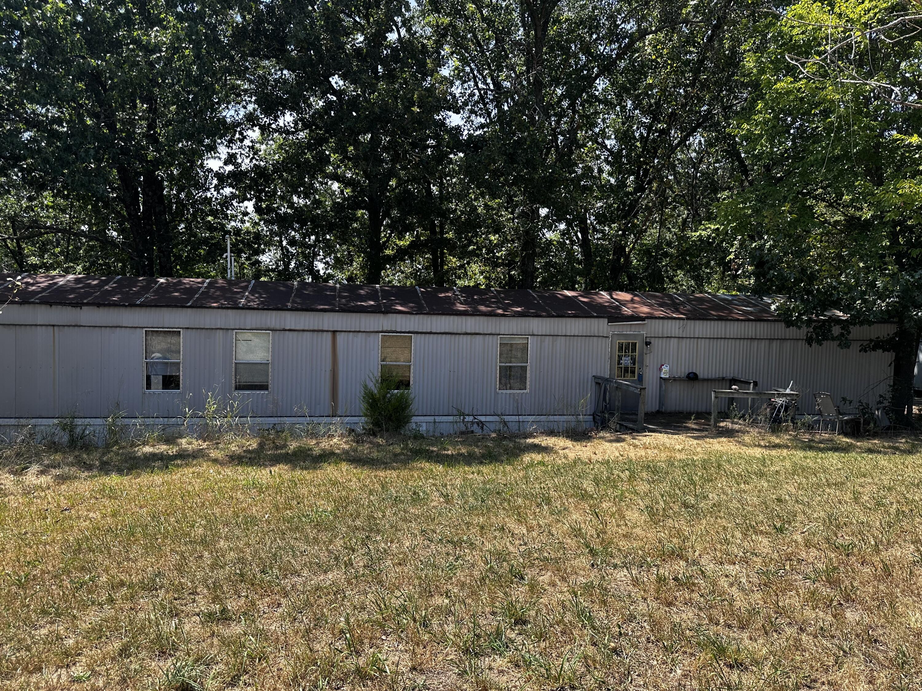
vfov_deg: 56.8
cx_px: 461
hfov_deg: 71.6
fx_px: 639
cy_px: 346
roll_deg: -1.6
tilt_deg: -2.5
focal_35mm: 24
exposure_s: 1/1664
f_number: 1.78
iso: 80
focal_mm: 6.86
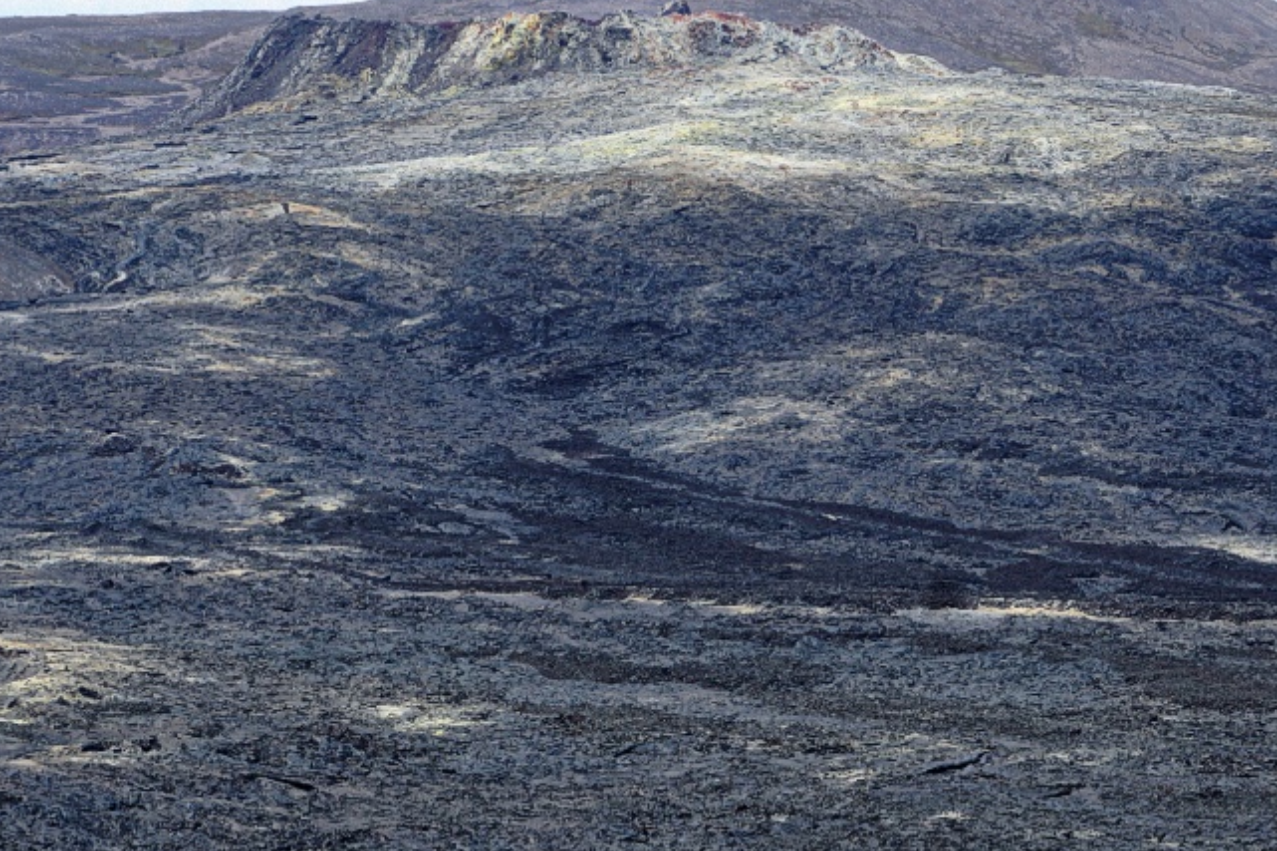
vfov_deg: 7.8
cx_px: 743
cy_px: 365
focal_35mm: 177
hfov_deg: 11.6
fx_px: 6277
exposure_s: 1/160
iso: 100
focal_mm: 70
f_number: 8
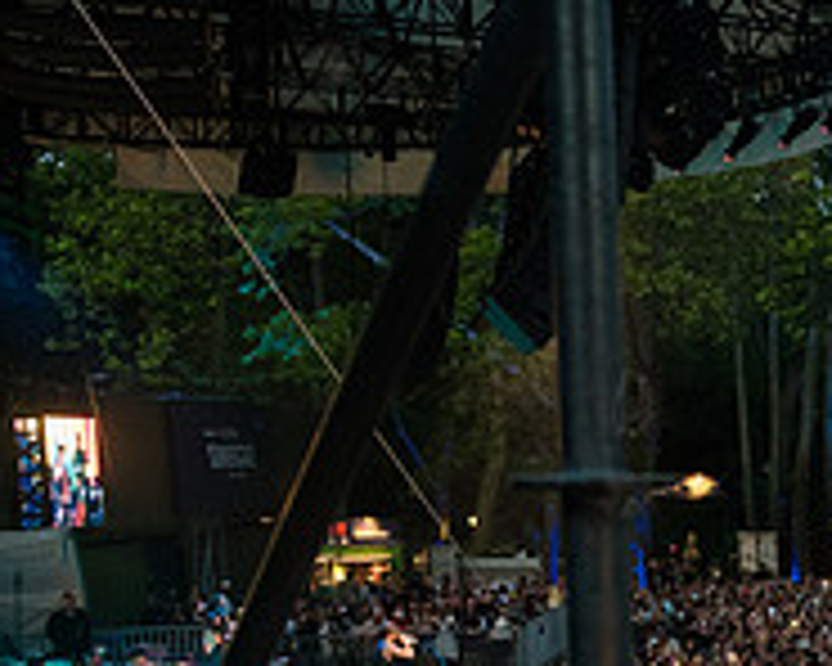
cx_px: 1210
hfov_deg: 22.5
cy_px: 655
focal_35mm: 71
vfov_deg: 20.9
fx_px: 1748
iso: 3200
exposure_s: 1/200
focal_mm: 24
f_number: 3.2
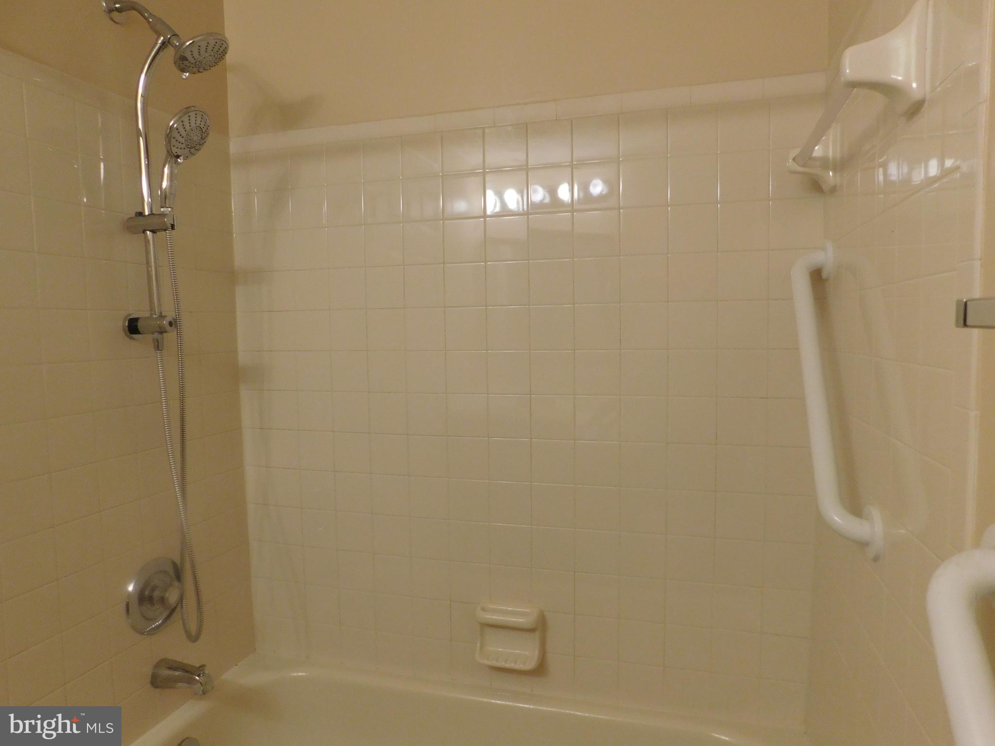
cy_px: 373
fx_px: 661
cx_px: 498
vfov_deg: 58.9
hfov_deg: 73.9
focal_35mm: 23
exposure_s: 1/30
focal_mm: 4
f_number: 3
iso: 200
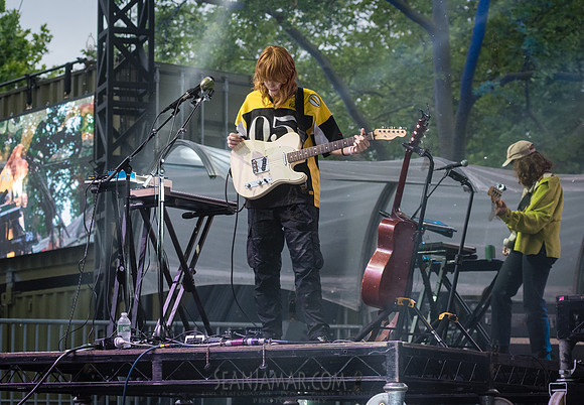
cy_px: 158
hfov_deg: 20.1
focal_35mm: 100
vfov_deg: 14.0
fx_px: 1649
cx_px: 263
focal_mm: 80
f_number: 4.5
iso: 3200
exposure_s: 1/400
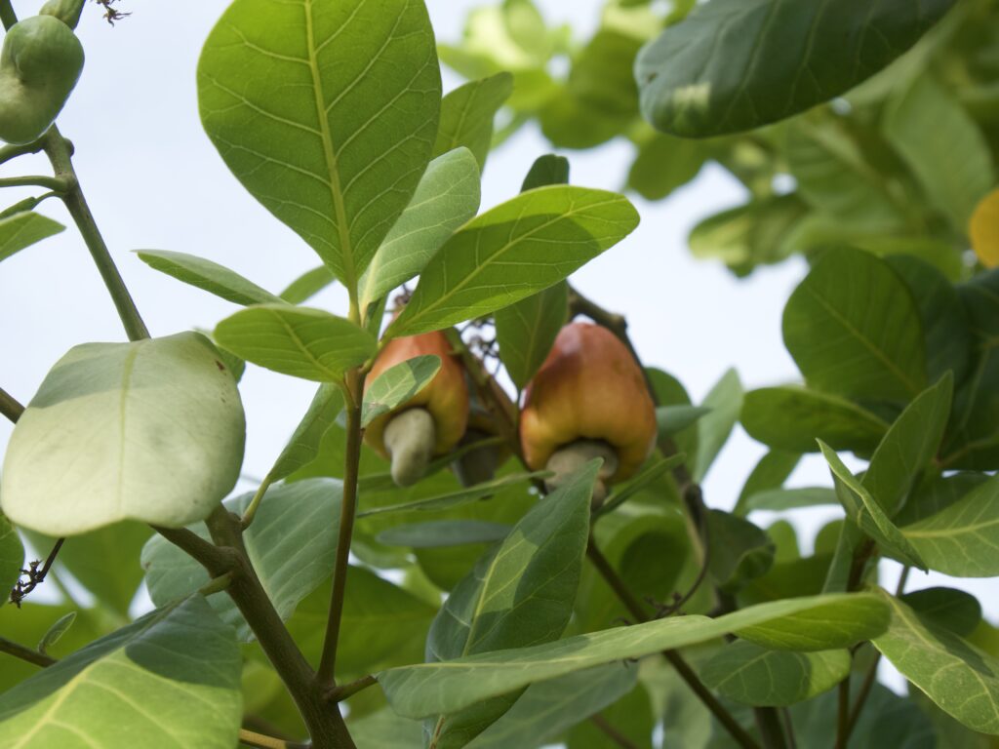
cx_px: 500
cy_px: 374
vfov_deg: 21.3
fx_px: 1991
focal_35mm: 69
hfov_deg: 28.2
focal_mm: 32
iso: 200
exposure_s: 1/160
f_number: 5.6
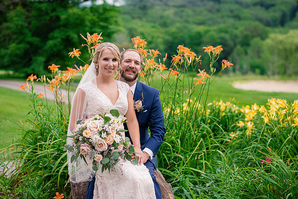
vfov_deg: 16.1
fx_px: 704
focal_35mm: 85
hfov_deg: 23.9
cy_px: 100
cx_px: 149
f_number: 2.8
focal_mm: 85
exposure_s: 1/4000
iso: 500
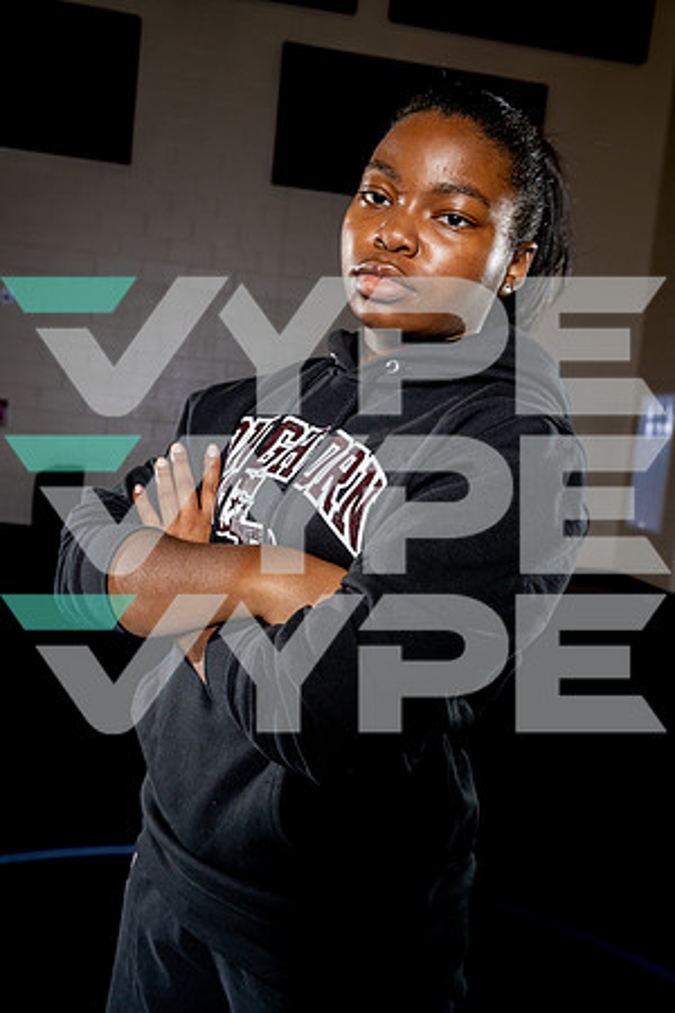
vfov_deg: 60.3
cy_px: 506
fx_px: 872
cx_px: 338
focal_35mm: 31
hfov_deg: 42.3
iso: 320
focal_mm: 31
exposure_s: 1/250
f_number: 7.1
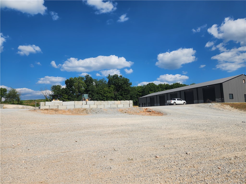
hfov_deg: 73.9
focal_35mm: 23
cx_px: 123
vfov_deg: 58.9
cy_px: 92
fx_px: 163
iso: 20
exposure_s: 1/3238
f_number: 1.8
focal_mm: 5.4
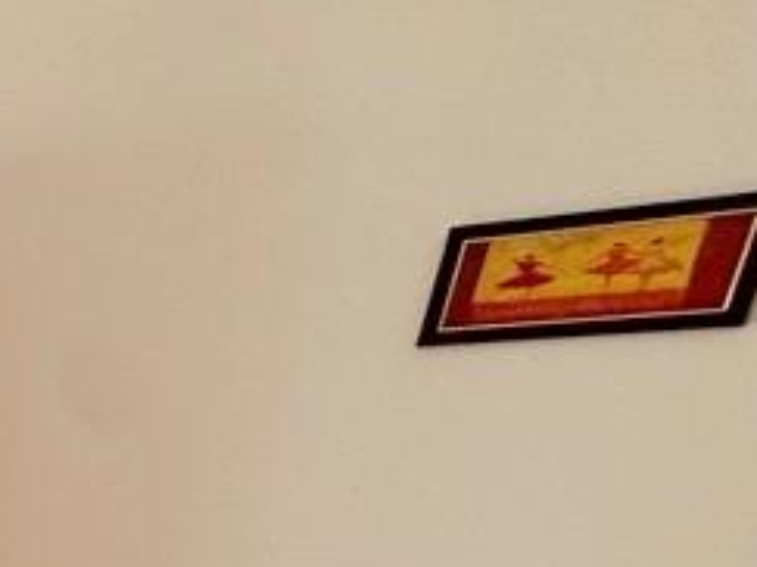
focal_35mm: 59
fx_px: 1290
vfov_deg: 20.0
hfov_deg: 18.1
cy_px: 935
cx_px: -832
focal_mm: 2.22
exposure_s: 1/116
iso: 40
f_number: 2.2
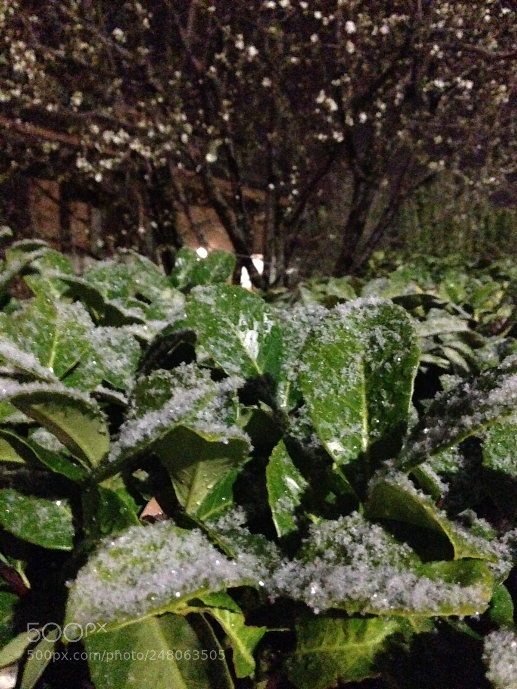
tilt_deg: -8.6
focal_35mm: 33
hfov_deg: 42.9
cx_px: 258
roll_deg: -0.2
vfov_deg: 55.4
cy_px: 344
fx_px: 657
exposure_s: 1/15
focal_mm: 4.12
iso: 2500
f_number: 2.4
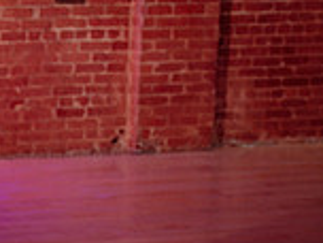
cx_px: -203
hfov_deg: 15.3
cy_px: 141
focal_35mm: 116
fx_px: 1082
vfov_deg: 12.8
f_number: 2
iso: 800
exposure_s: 1/400
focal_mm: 28
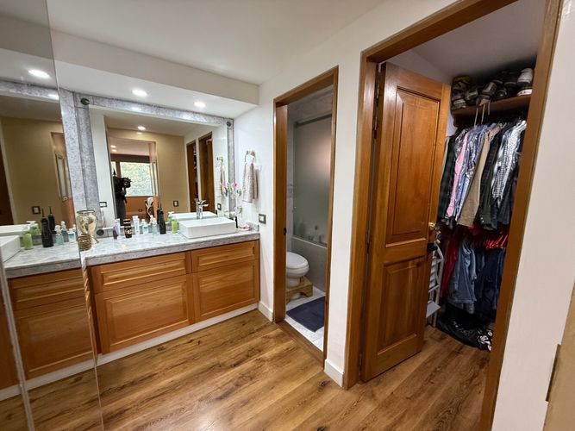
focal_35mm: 14
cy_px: 216
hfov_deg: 102.1
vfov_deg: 85.7
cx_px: 288
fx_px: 233
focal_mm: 2.22
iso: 400
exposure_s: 1/60
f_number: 2.2
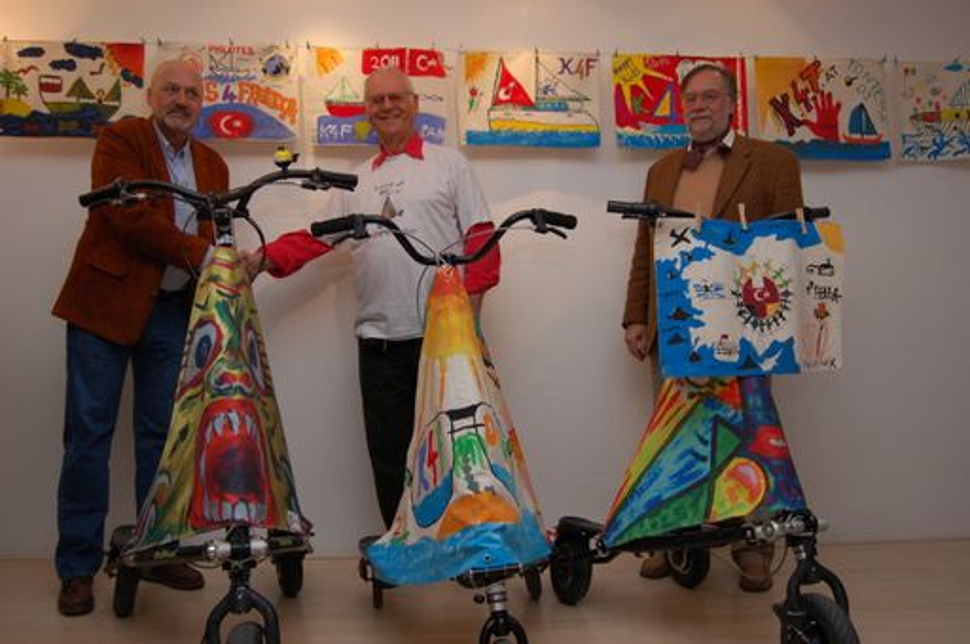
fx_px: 767
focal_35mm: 28
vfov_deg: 45.6
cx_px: 485
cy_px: 322
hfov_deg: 64.6
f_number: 4
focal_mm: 19
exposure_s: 1/60
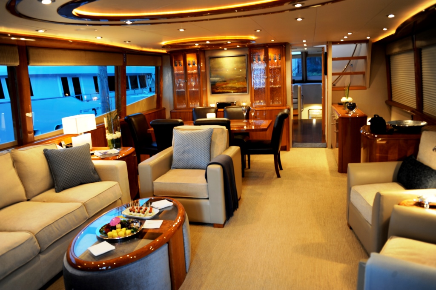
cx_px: 218
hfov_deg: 65.5
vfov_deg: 46.3
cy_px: 145
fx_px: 339
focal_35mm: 28
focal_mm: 28
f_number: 2.8
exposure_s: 1/3
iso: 200
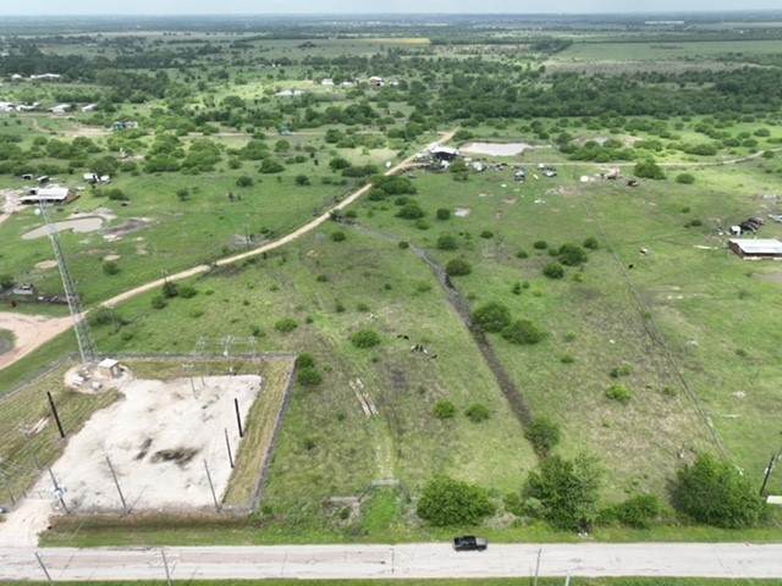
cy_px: 293
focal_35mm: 24
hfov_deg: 71.6
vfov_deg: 56.8
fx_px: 542
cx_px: 391
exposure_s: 1/1250
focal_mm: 12.29
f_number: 2.8
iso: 100
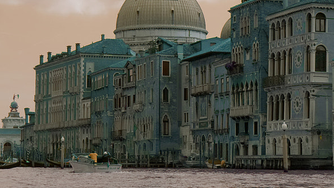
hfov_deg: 17.8
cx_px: 209
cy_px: 50
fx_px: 1063
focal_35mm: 120
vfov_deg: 10.1
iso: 100
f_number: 6.3
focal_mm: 42
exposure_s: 1/800
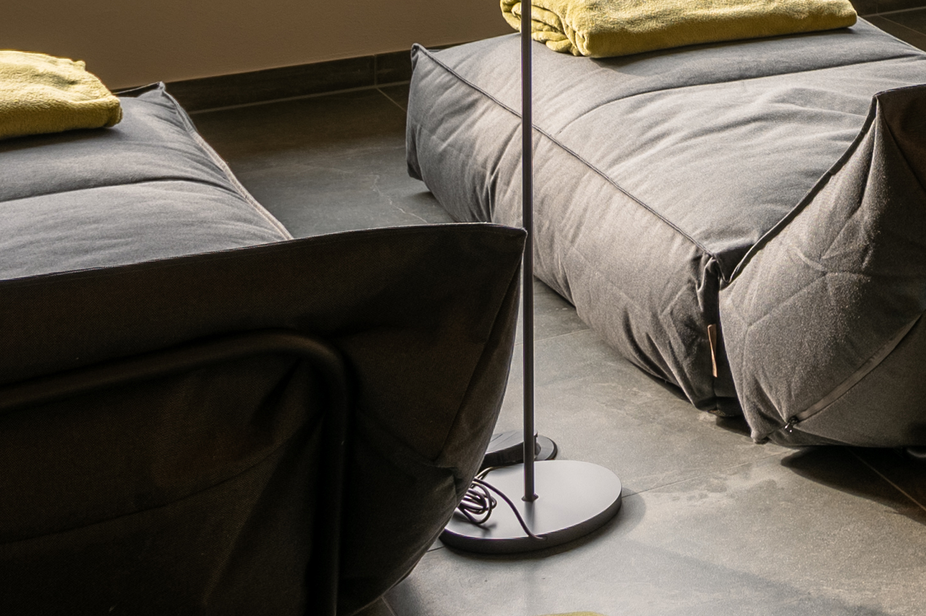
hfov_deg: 21.2
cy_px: -421
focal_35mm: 83
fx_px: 2133
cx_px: 1339
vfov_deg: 14.8
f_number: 5.6
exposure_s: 1/320
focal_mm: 20
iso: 200
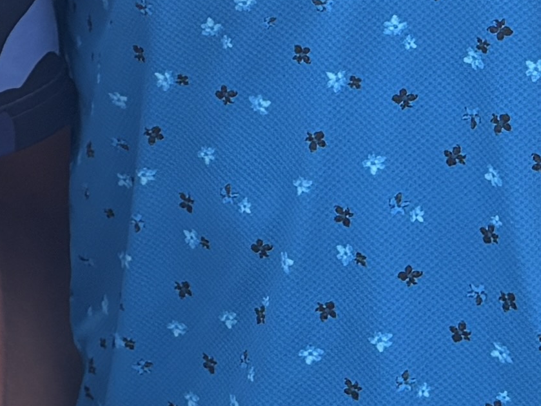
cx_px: -210
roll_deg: +1.2
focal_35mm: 177
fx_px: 2766
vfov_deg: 8.0
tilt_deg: -3.9
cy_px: -372
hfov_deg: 10.8
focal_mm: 5.96
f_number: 1.6
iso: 50
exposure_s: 1/1567
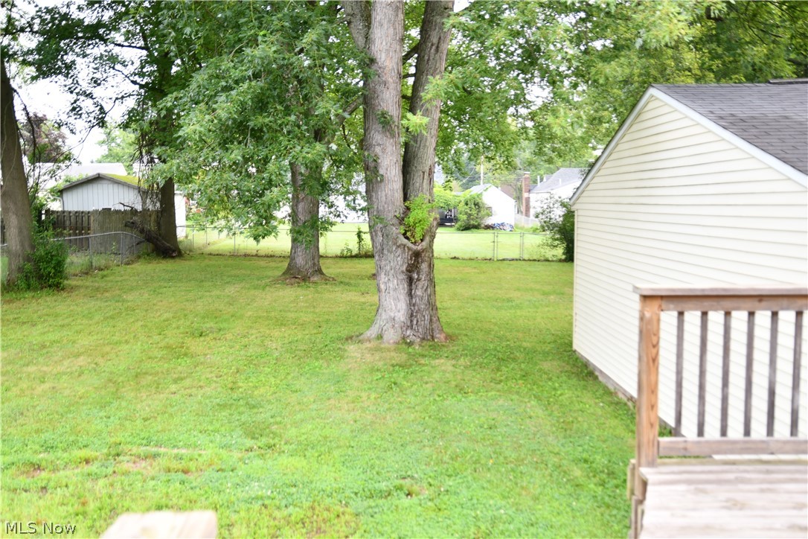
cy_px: 270
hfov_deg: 55.8
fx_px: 763
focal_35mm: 34
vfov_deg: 38.9
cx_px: 404
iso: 250
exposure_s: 1/160
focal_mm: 23
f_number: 3.5
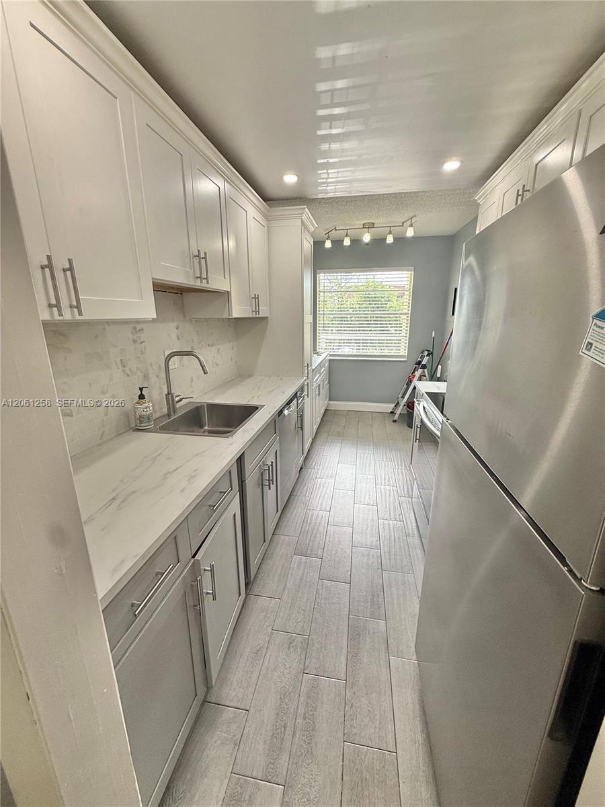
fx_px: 326
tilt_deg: -14.0
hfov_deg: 85.7
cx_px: 302
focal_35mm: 14
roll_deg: -0.7
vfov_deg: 102.1
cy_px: 404
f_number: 2.2
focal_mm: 2.22
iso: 64
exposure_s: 1/130
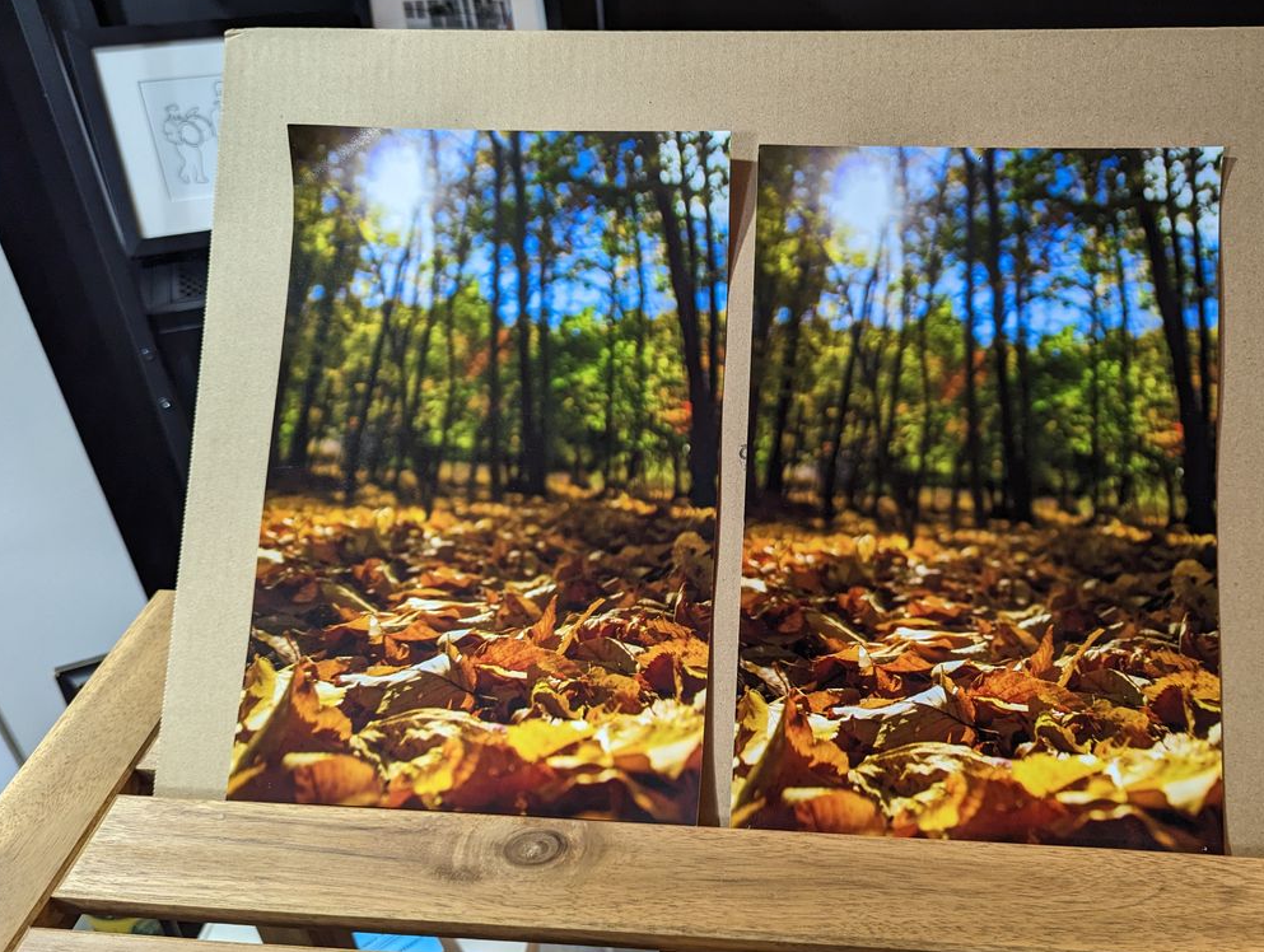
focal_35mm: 29
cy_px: 462
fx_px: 1061
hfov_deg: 61.1
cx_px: 757
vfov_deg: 48.3
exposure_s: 1/24
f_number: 1.85
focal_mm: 6.81
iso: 172
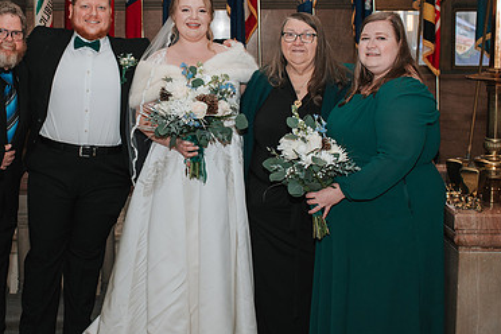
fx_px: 863
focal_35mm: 62
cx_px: 156
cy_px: 120
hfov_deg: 32.0
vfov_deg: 21.8
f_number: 3.5
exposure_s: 1/200
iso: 1000
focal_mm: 35
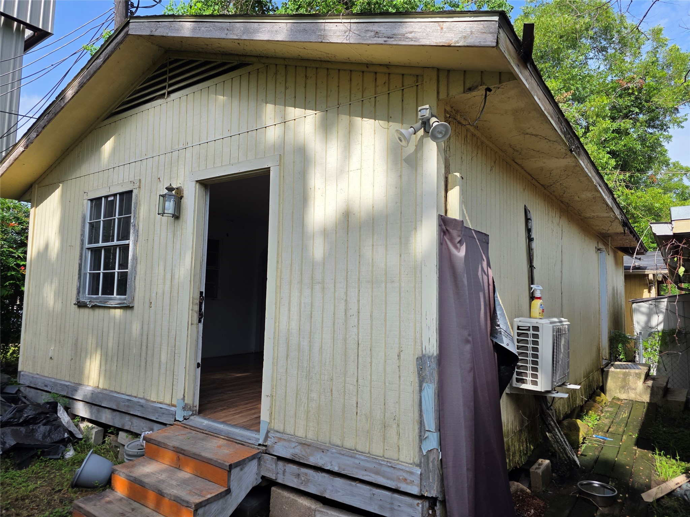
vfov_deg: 58.9
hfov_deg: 73.9
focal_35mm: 23
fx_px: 458
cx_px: 345
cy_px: 258
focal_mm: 6.3
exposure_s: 1/3409
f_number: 1.7
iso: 80
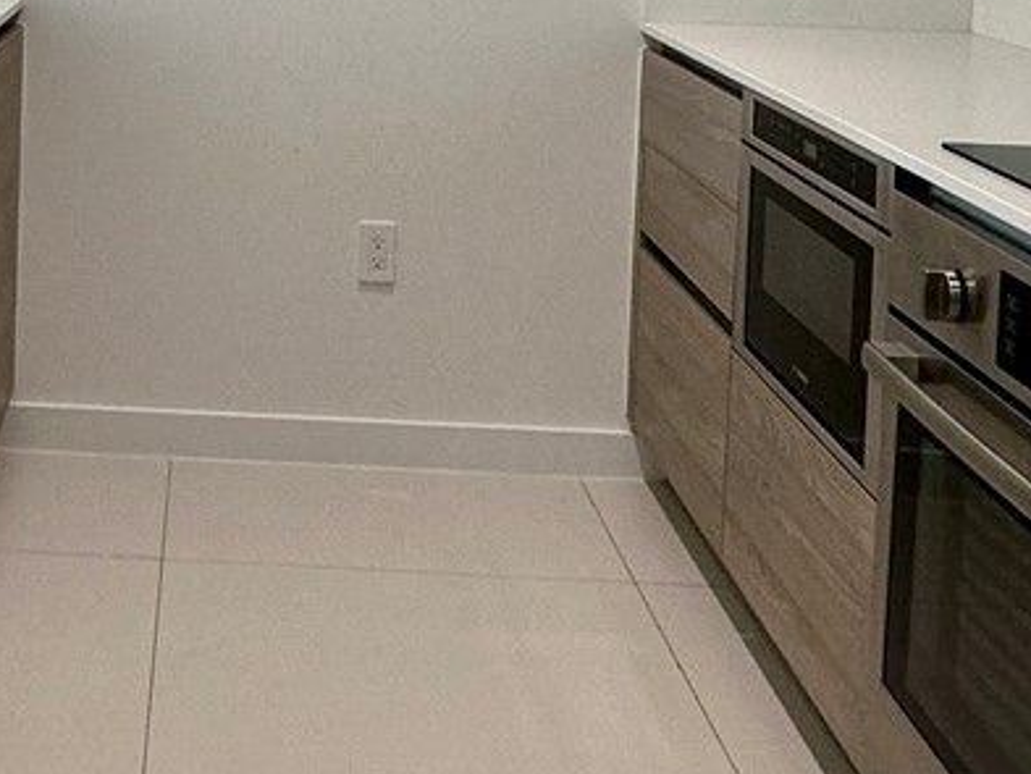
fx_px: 1698
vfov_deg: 23.8
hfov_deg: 32.5
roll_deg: -1.9
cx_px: 155
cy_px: -105
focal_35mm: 57
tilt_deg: -3.4
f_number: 2.2
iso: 125
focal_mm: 2.22
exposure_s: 1/120
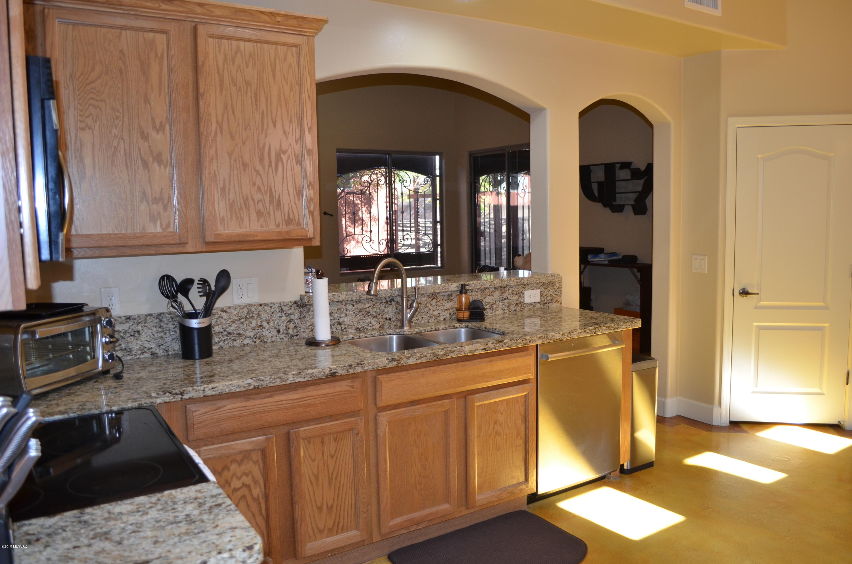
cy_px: 282
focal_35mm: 27
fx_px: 638
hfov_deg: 67.5
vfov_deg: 47.7
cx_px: 426
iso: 400
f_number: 4
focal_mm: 18
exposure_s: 1/80
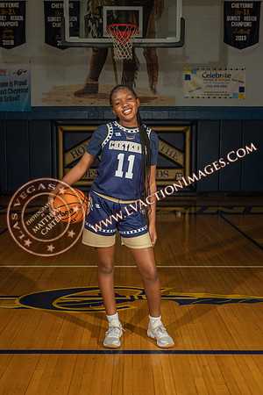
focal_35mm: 42
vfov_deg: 46.4
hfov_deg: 31.9
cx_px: 132
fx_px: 460
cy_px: 198
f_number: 7.1
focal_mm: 42
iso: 160
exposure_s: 1/200
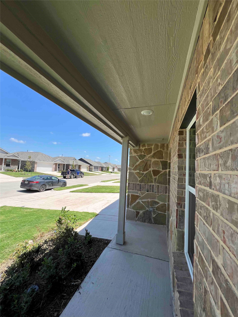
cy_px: 158
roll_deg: -2.6
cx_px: 119
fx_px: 119
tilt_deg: +7.1
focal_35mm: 13
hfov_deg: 89.9
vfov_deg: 106.2
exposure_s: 1/1357
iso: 32
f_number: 1.8
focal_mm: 1.57
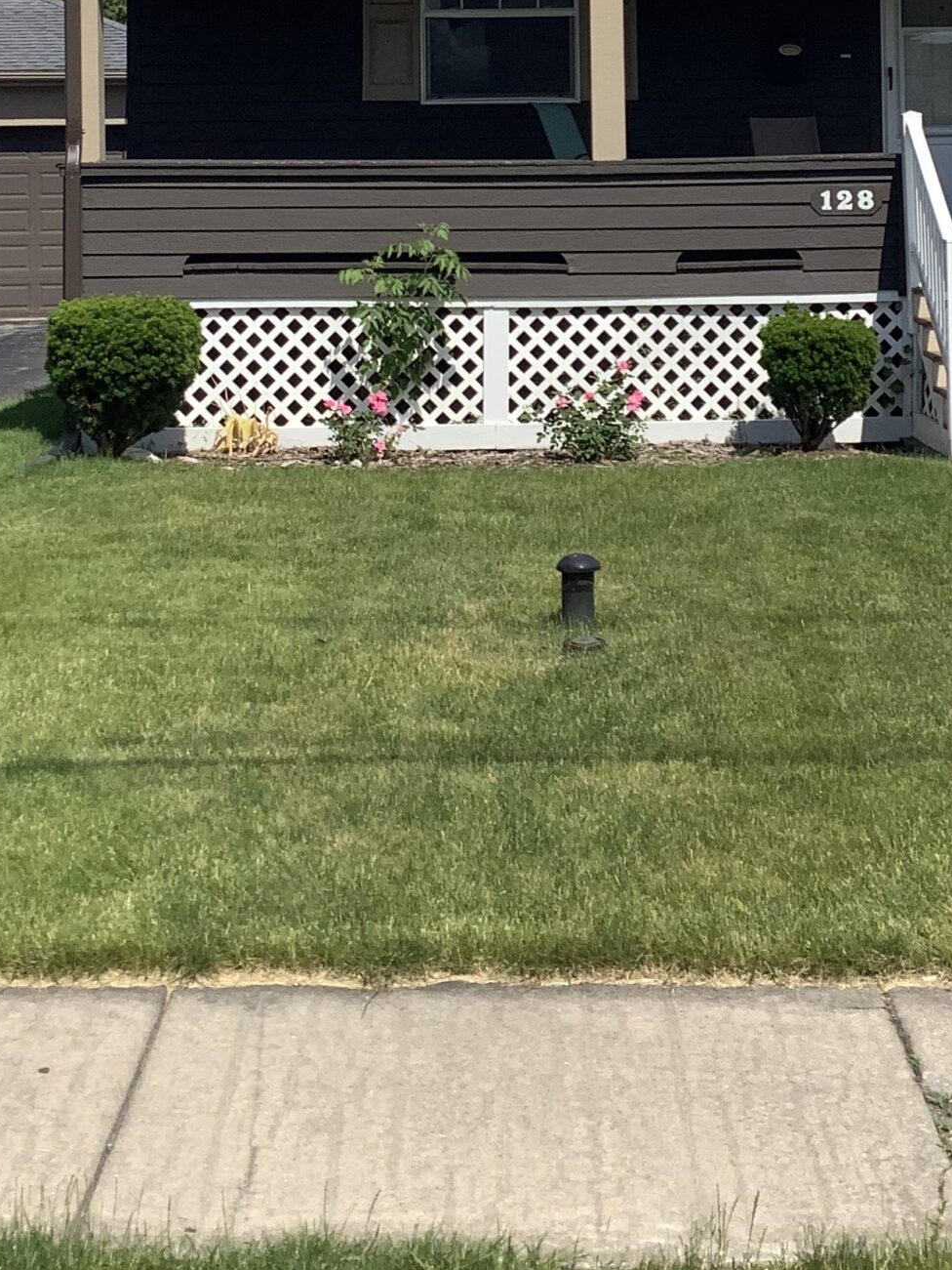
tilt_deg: +2.0
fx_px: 2236
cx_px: 612
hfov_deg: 23.9
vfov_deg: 30.3
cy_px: 123
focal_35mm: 61
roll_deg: -1.1
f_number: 2.4
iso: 25
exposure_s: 1/2092
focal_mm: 3.3
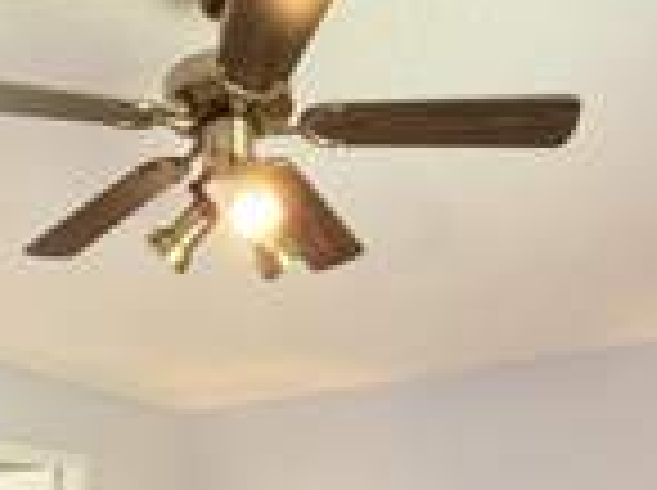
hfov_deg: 41.0
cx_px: 248
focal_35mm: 46
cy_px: 578
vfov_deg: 27.8
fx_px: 872
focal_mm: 2.22
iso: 250
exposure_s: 1/120
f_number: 2.2
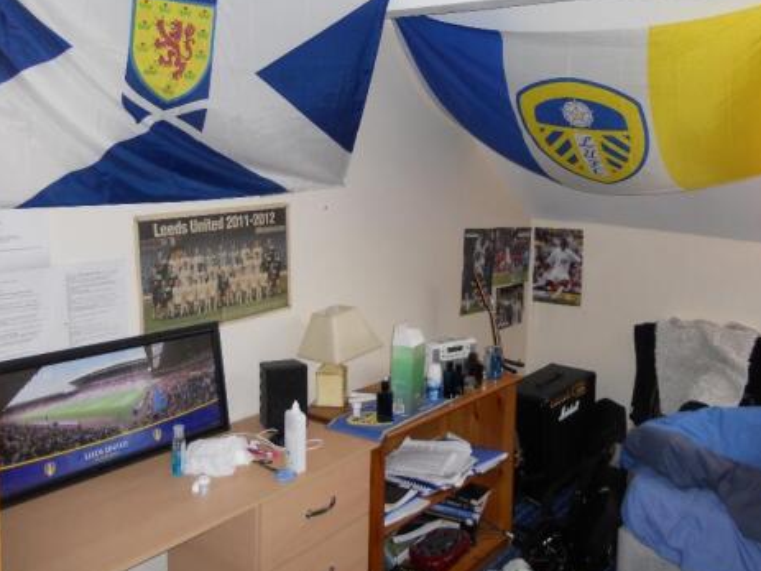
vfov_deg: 41.6
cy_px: 231
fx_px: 747
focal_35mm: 34
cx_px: 450
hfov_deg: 53.7
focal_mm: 4.9
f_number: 3.2
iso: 200
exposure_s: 1/25
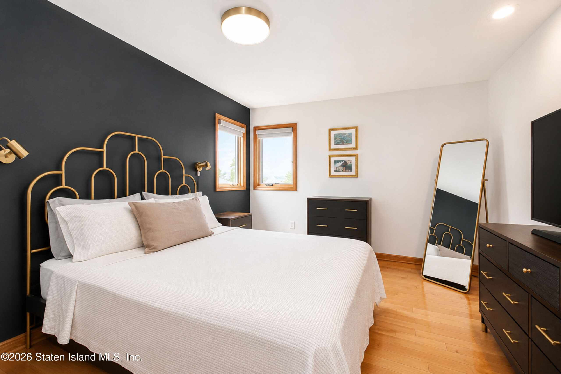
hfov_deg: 100.4
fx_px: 234
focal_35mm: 15
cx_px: 280
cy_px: 187
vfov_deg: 77.3
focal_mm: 10
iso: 1250
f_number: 8
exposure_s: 1/80
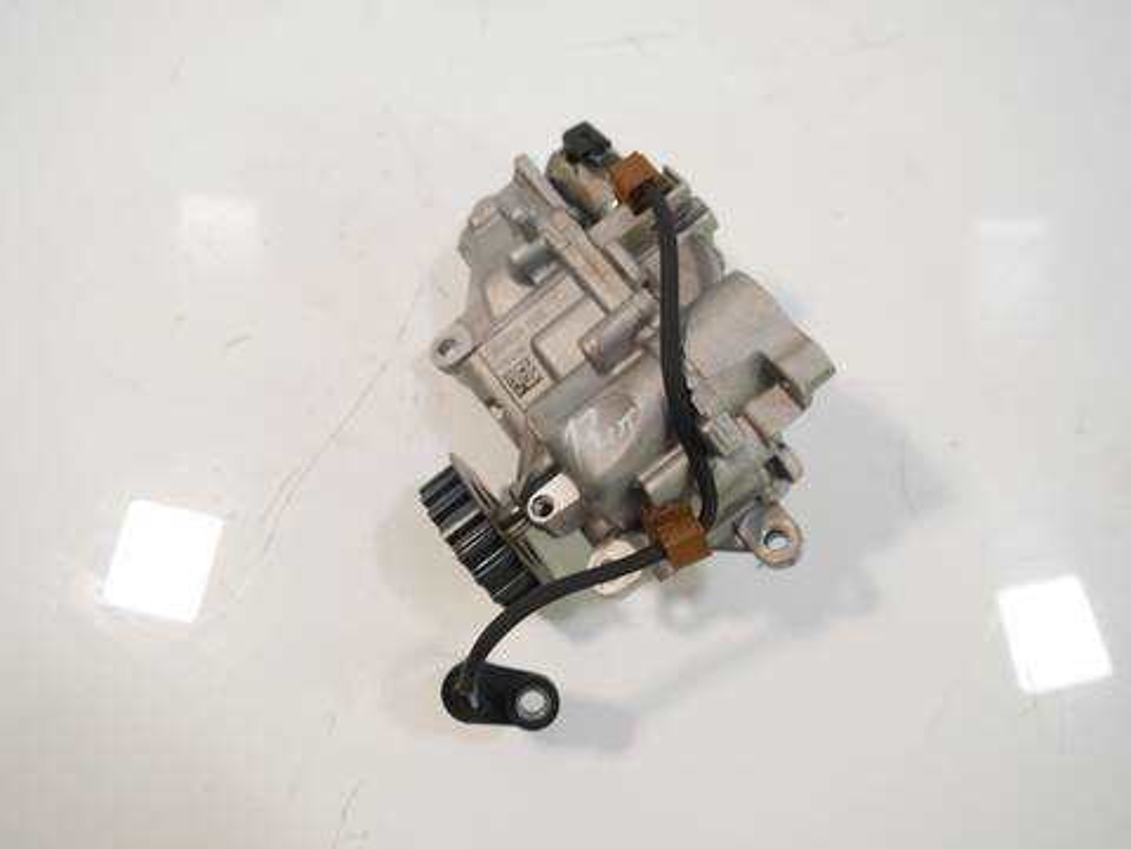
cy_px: 424
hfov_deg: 60.0
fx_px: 980
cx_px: 566
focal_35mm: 30
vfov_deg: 46.8
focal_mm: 15
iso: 400
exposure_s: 1/60
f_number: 3.5
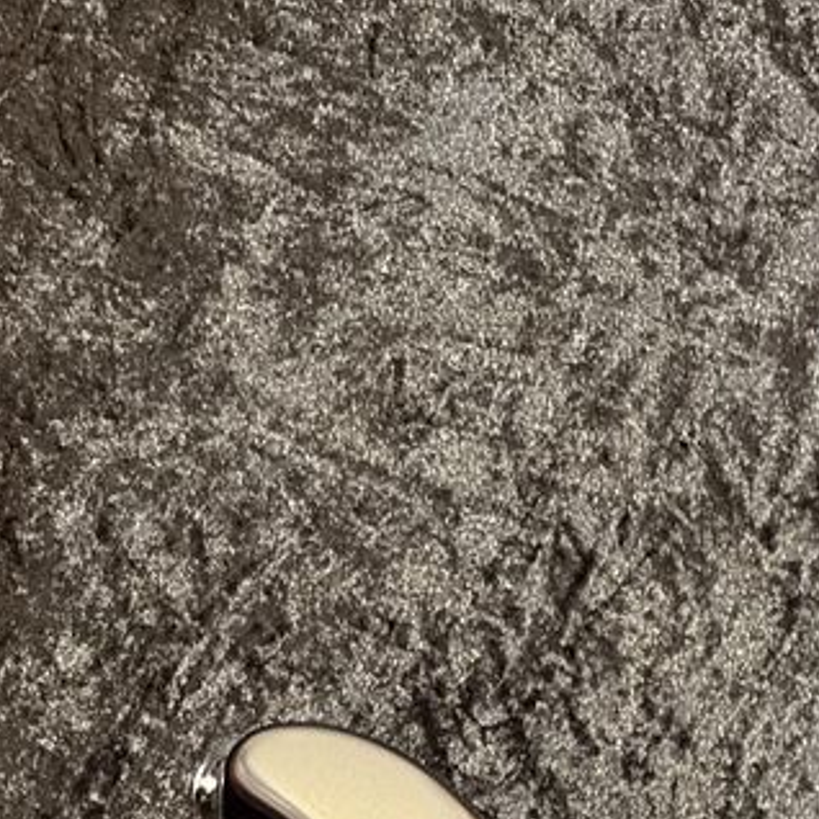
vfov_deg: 9.3
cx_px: 26
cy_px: 1149
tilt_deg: -67.4
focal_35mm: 185
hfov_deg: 9.4
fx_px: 4952
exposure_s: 1/40
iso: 250
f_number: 1.6
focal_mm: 5.96
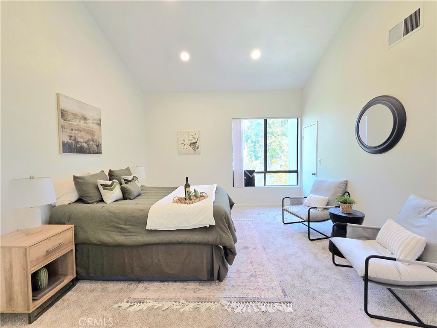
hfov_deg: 106.2
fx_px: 164
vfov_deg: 89.9
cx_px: 218
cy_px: 164
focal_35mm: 13
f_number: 2.2
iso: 100
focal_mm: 2.2
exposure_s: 1/120
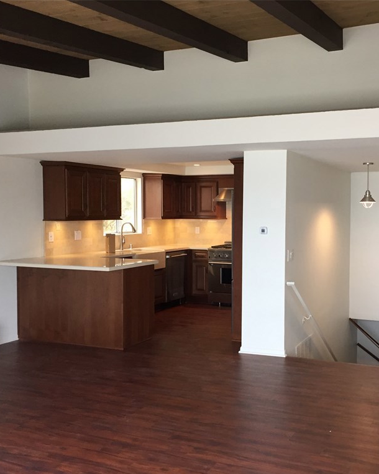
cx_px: 251
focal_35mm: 38
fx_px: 533
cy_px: 238
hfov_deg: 38.7
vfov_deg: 47.9
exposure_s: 1/30
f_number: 2.2
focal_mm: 4.15
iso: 40
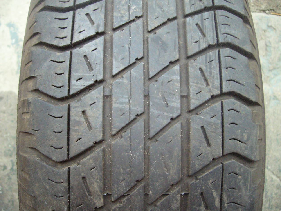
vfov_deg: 40.7
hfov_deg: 52.6
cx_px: 140
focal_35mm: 35
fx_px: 284
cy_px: 106
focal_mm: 5.8
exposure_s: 1/40
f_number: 2.8
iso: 400
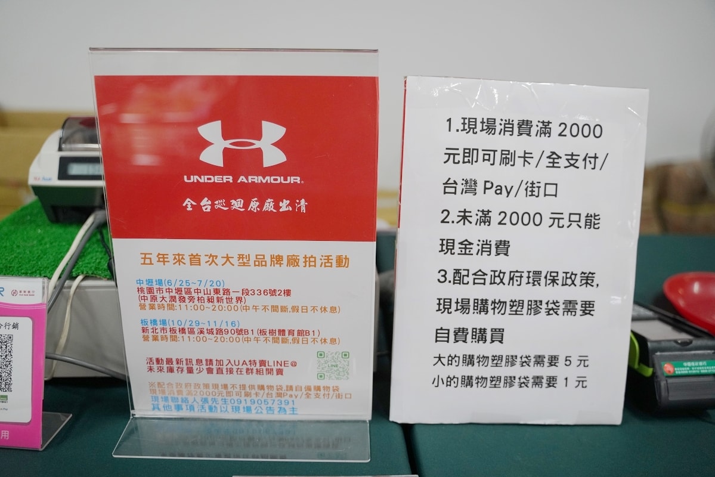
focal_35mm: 29
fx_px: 576
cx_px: 358
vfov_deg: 45.0
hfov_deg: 63.6
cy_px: 238
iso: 1600
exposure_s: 1/160
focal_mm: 29
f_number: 2.8
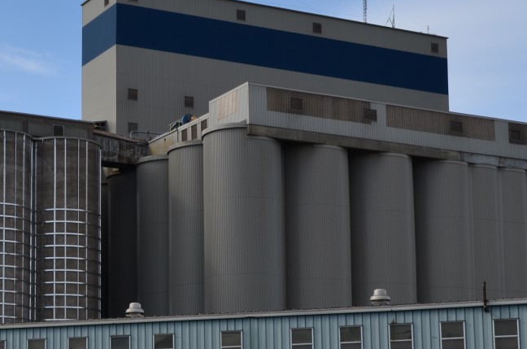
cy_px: 253
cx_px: 118
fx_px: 1212
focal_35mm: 83
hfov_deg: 24.2
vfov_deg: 16.3
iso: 100
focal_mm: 22
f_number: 13
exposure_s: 1/200
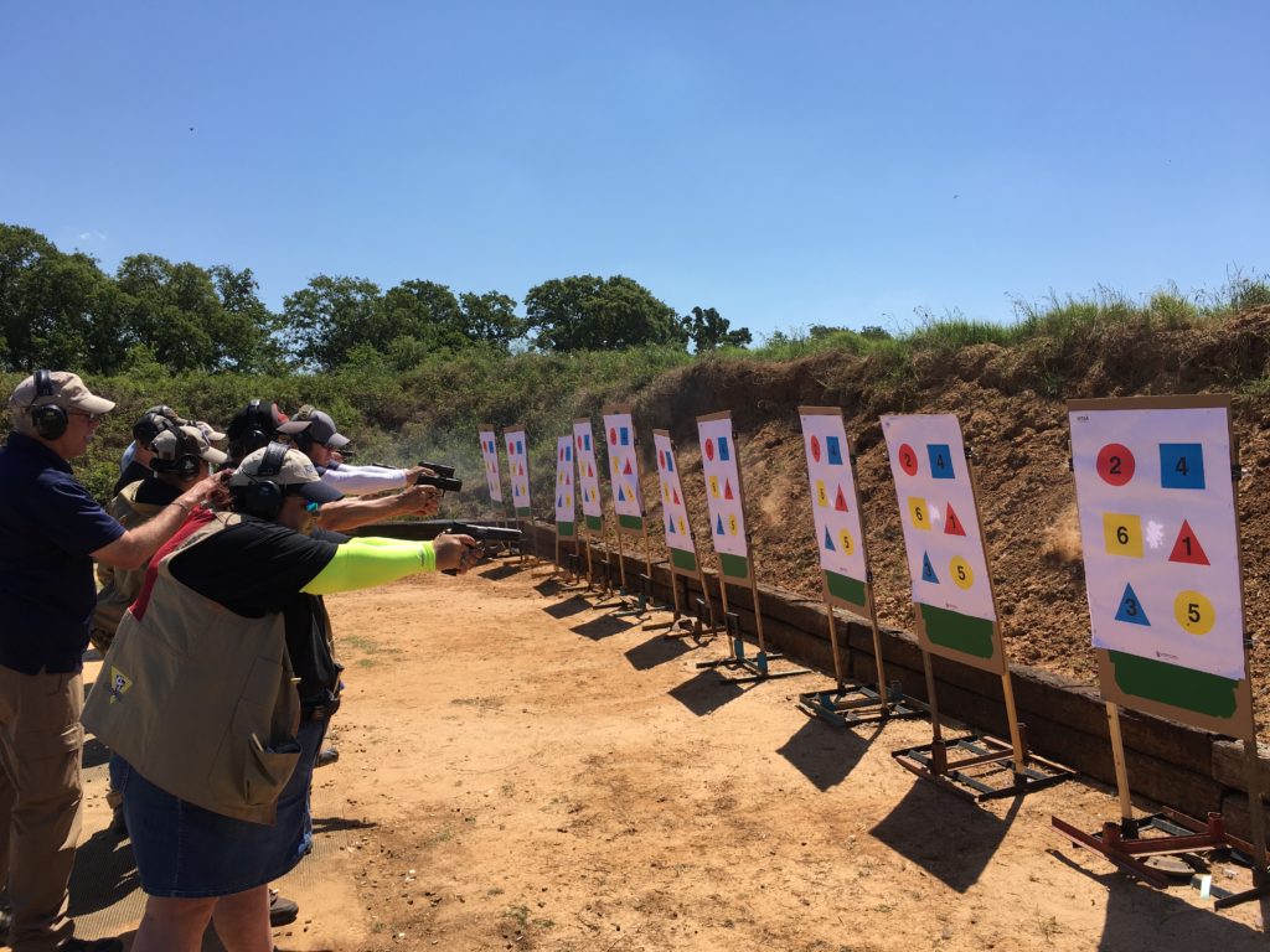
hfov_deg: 61.7
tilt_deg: +1.5
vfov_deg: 48.2
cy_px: 476
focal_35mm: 29
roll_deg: +0.1
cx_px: 635
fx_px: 1064
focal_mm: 4.15
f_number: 2.2
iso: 25
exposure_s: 1/1570
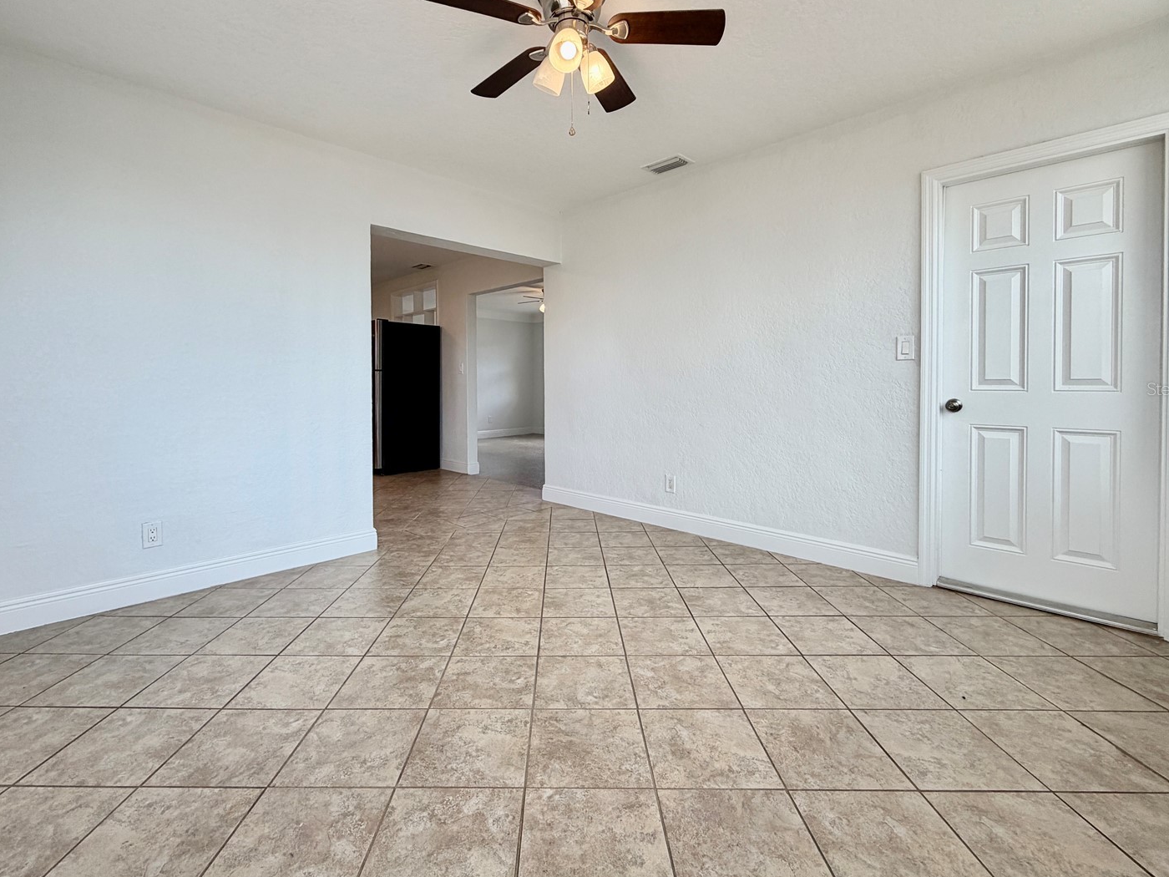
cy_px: 388
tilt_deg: -1.2
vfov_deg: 77.8
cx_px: 558
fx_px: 540
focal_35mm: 16
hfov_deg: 94.4
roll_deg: +0.4
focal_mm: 2.22
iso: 64
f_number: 2.2
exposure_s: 1/120
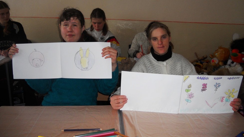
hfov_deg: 64.3
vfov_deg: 38.7
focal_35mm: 30
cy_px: 51
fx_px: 194
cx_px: 121
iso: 80
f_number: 3.2
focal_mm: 4.9
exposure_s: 1/25
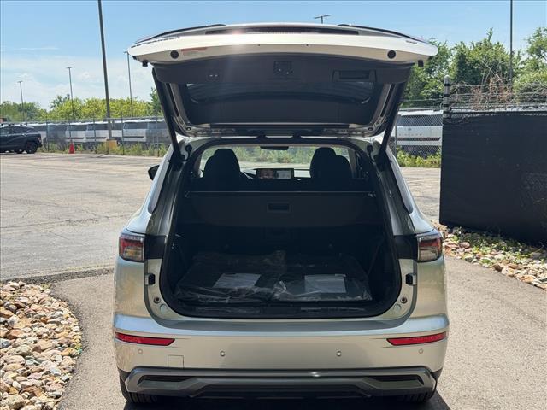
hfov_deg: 39.7
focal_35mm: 48
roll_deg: +2.7
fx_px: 758
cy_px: 205
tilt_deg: -4.0
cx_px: 274
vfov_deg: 30.3
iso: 80
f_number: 1.78
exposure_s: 1/2865
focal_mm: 6.76
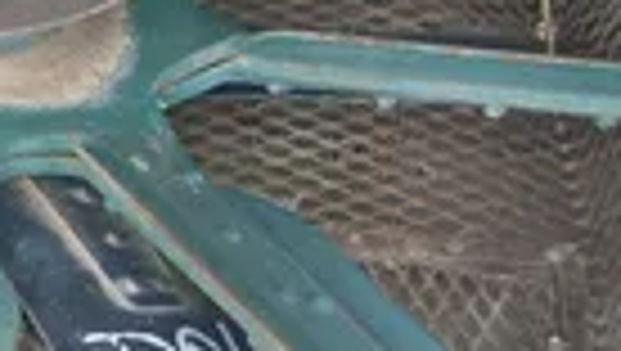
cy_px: 72
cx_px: -76
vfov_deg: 10.1
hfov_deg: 17.2
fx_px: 1978
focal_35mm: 120
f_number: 3
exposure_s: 1/180
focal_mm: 6.3
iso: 80
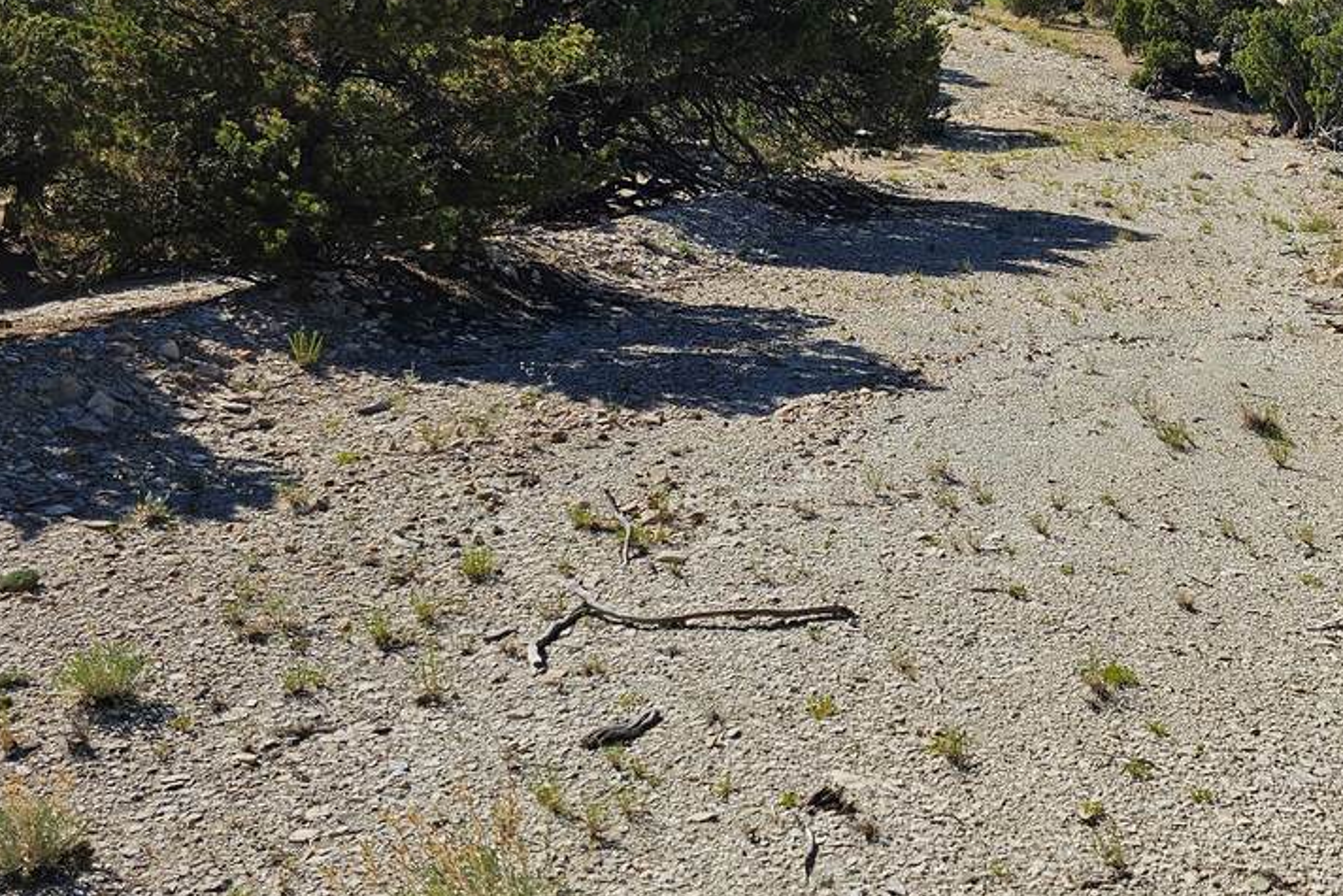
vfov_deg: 29.7
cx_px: 981
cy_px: 60
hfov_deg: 44.2
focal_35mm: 43
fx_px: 1604
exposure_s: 1/1135
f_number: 1.7
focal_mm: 6.3
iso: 10
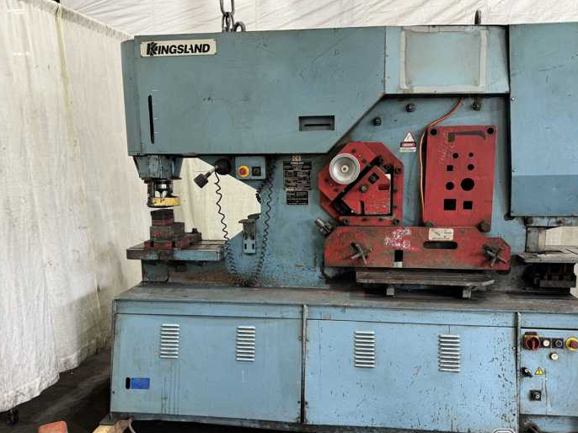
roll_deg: +0.3
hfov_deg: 63.4
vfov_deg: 49.6
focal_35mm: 28
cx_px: 302
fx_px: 467
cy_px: 243
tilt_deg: -10.0
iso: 125
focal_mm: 6.76
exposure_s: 1/60
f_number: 1.78
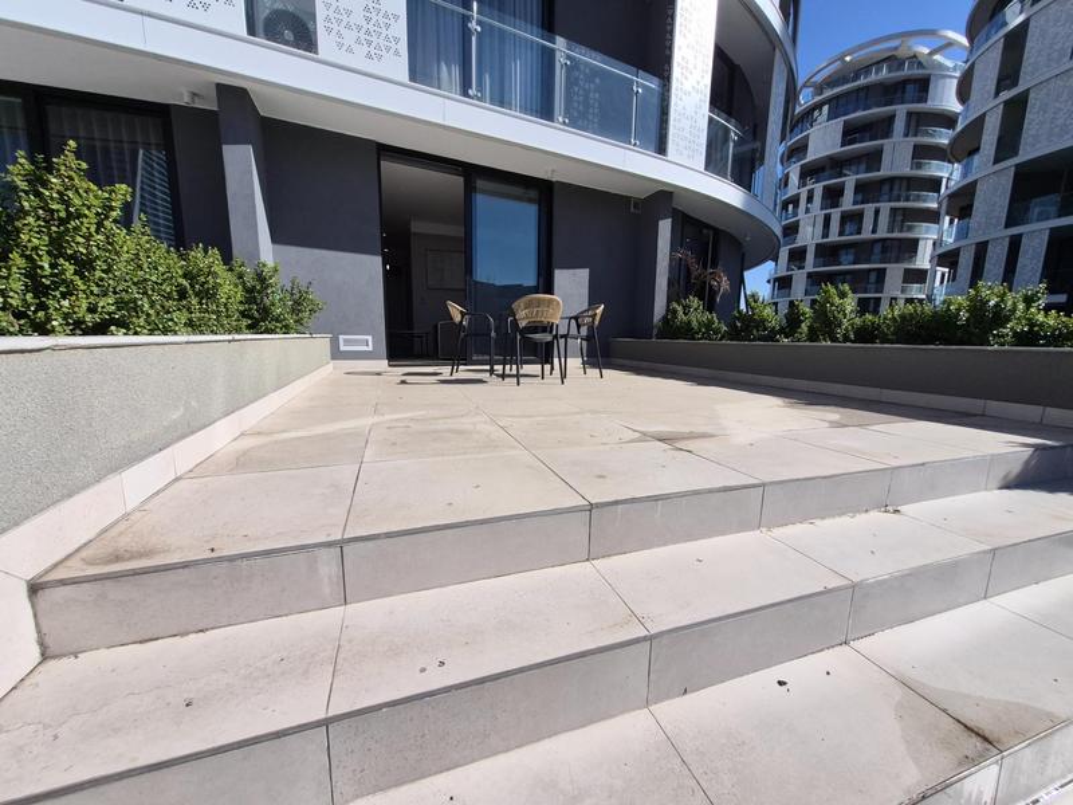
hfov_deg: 106.2
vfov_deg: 89.9
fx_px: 403
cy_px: 402
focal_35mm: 13
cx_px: 536
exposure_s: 1/2824
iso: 40
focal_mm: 1.74
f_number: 2.2
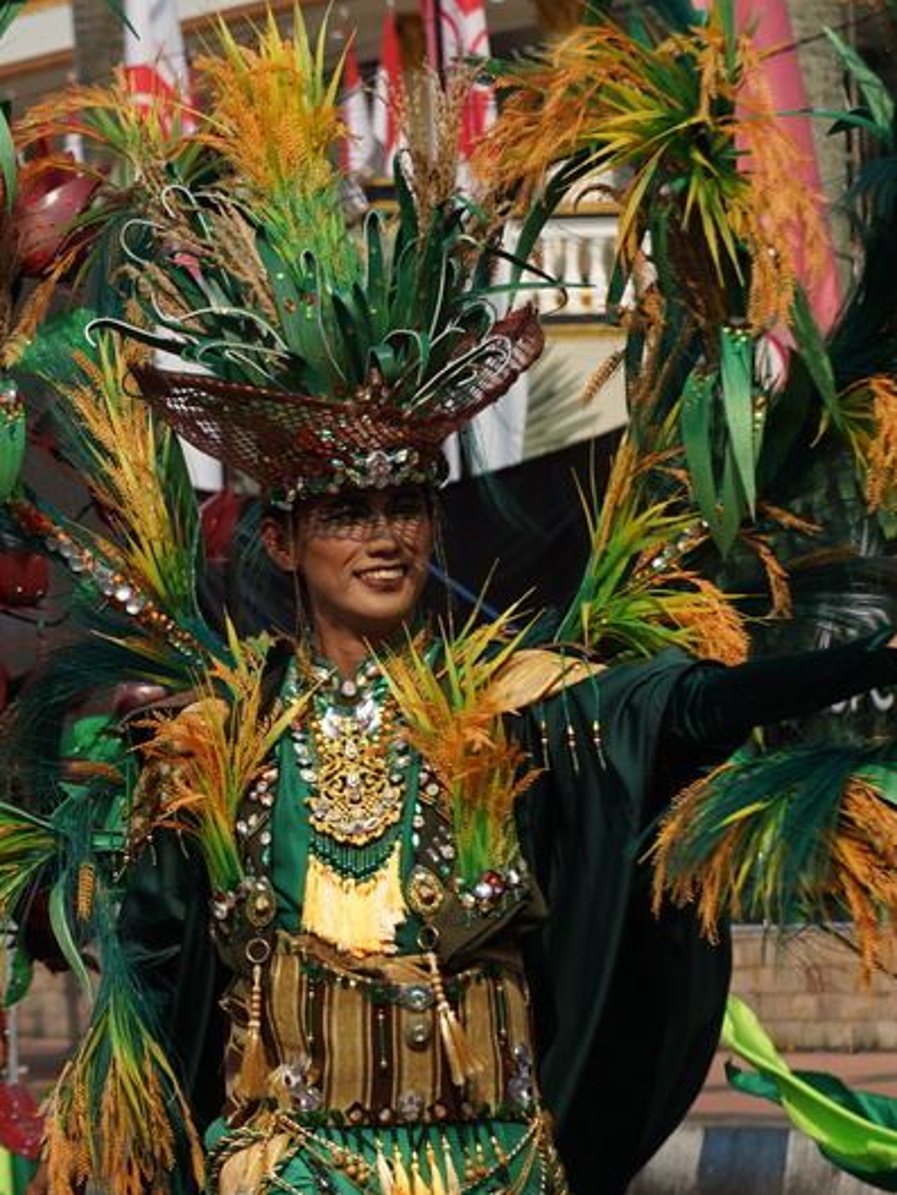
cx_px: 434
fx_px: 7874
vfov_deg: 8.7
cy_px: 599
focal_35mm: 228
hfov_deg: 6.5
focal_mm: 105
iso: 100
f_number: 8
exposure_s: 1/400
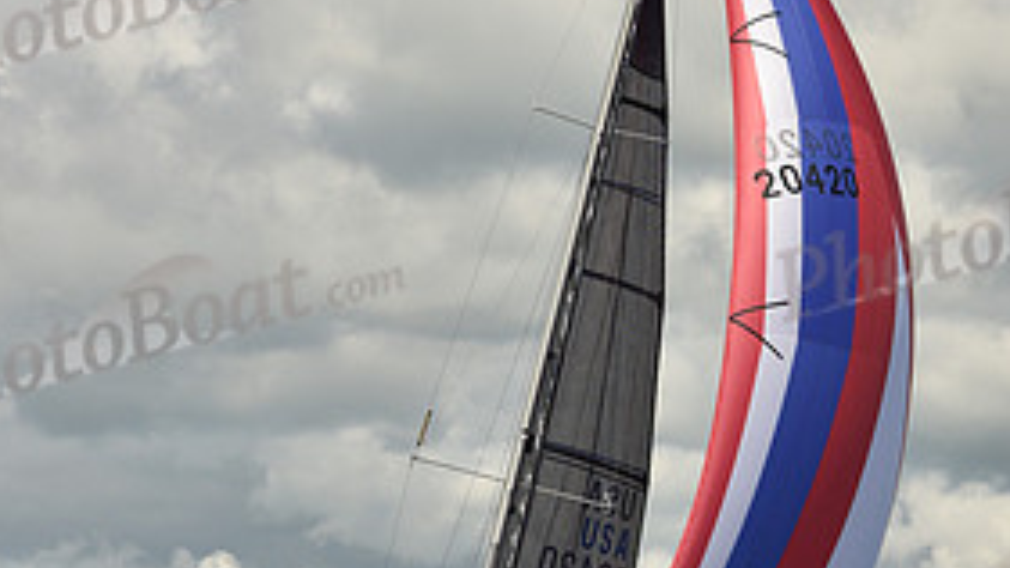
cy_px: 467
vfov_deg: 4.8
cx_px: 591
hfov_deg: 8.6
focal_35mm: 251
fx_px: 6721
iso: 320
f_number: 13
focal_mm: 116
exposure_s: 1/800
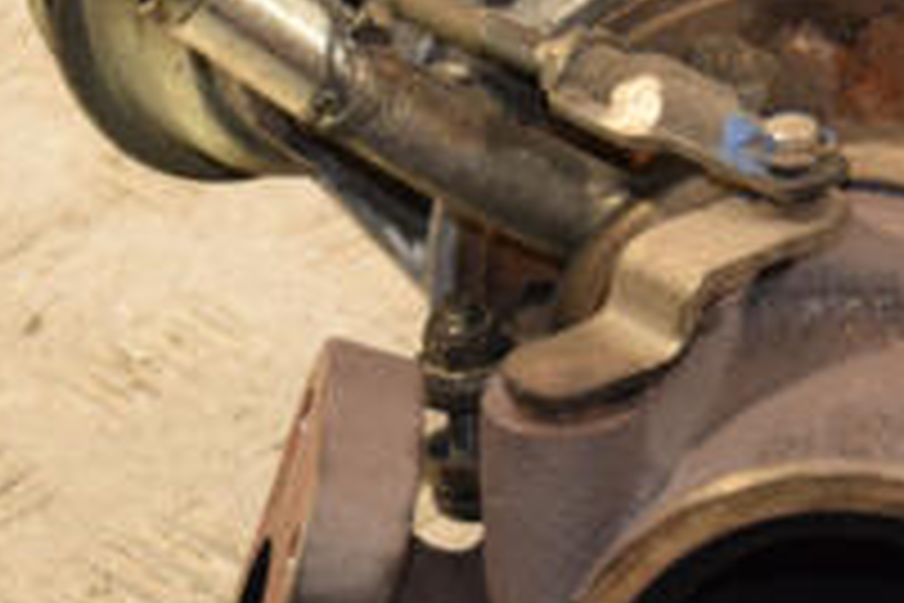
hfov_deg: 7.4
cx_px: 648
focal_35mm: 277
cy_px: 342
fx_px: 6955
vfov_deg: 5.0
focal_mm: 62
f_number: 5.3
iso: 800
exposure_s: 1/200
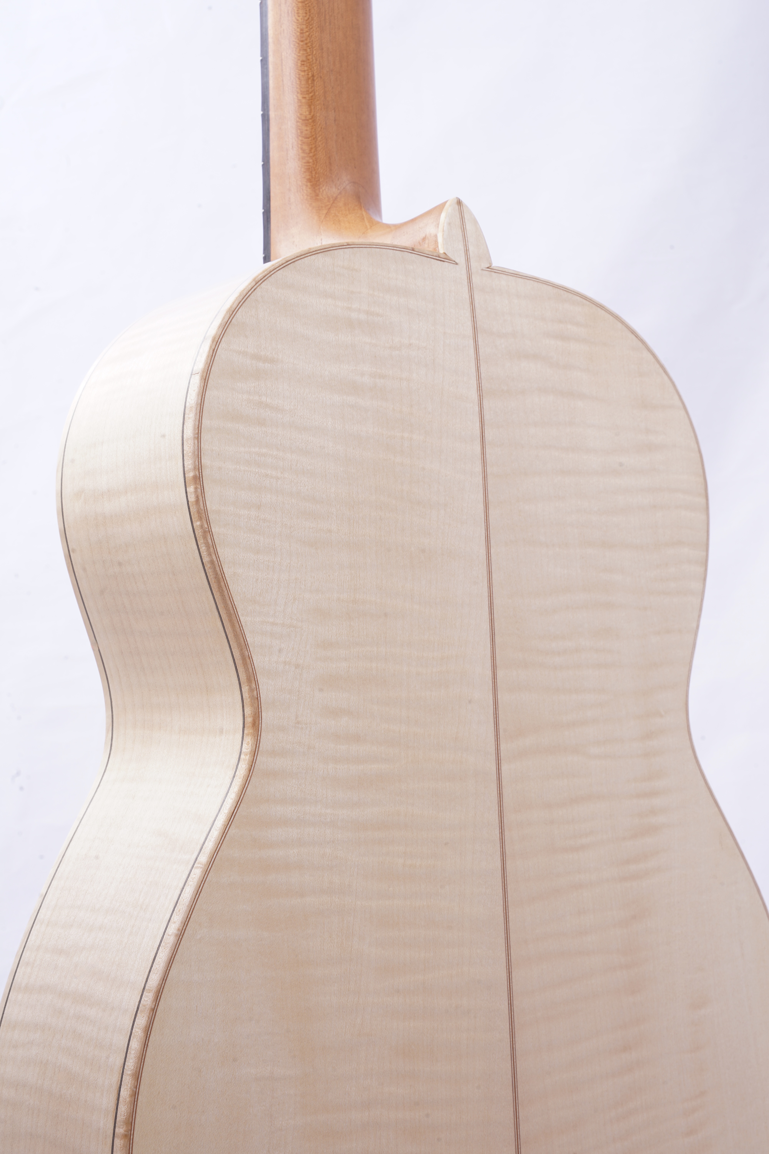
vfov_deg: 33.9
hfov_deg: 23.0
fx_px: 1890
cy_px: 577
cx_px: 384
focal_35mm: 59
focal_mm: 59
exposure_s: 1/50
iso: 100
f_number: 20
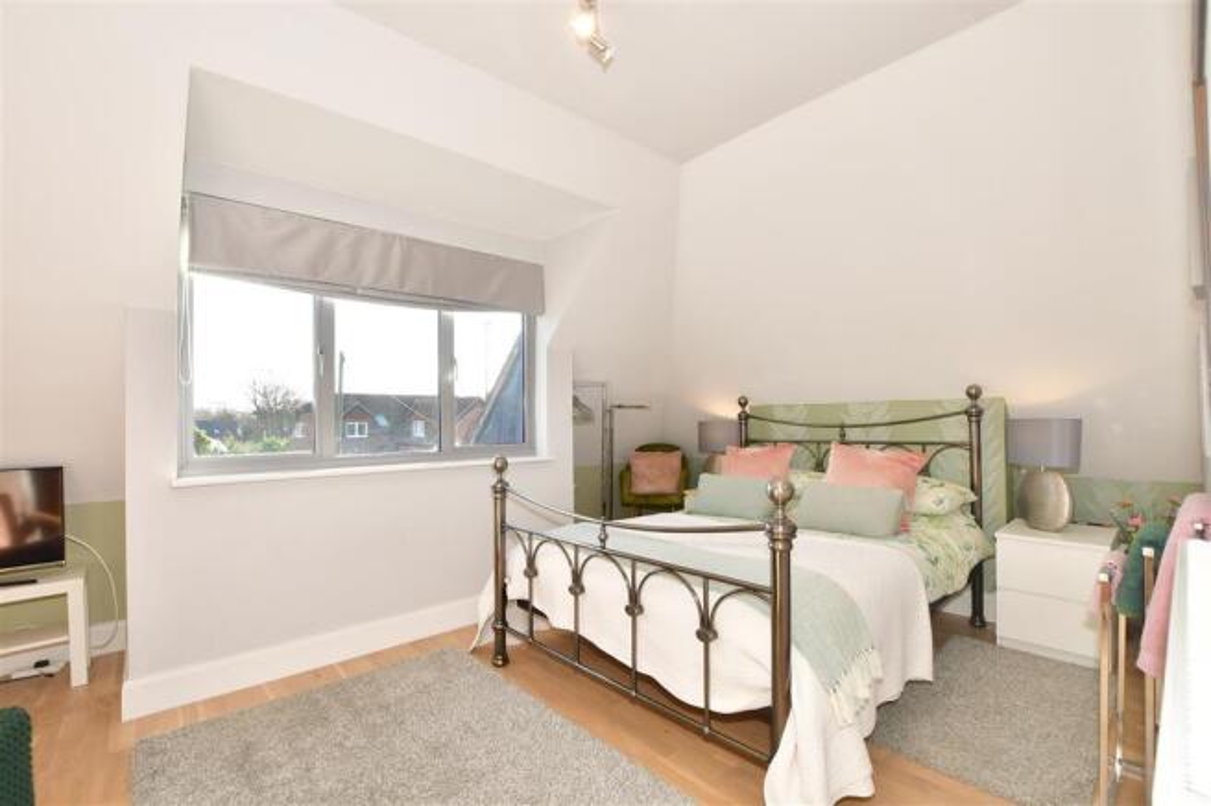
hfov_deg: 100.4
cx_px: 606
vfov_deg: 77.3
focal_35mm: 15
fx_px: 504
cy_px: 403
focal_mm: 10
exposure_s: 1/60
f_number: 8
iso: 200
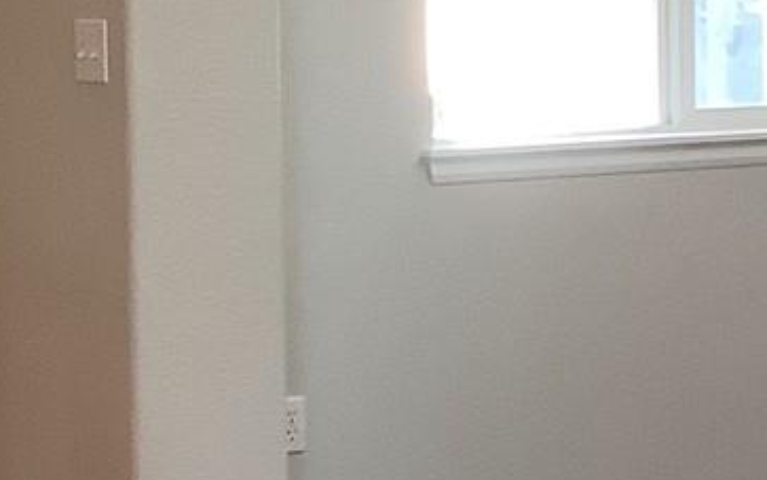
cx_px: -44
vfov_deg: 9.0
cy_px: 137
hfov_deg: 14.1
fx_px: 3031
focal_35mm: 145
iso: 160
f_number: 2.4
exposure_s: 1/60
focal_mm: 3.3
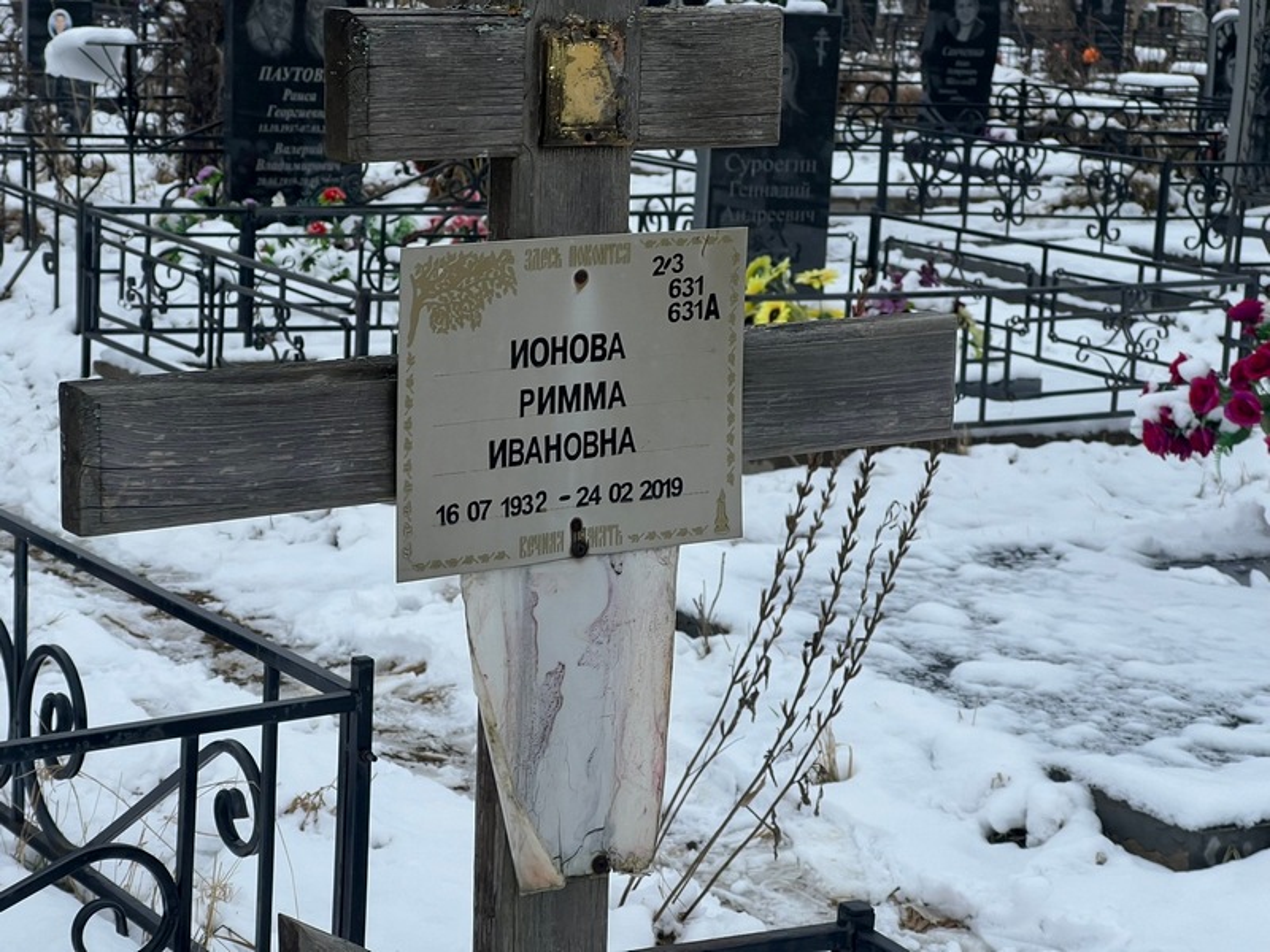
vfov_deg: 19.1
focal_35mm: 77
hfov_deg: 25.3
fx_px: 2825
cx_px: 635
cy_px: 476
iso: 32
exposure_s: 1/99
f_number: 2.8
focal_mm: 9
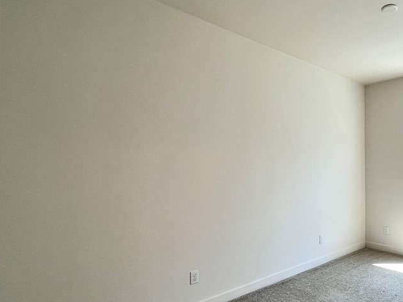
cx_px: 322
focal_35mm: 21
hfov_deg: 71.1
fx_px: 245
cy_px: 164
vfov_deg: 63.4
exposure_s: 1/120
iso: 32
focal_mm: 1.57
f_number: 1.8
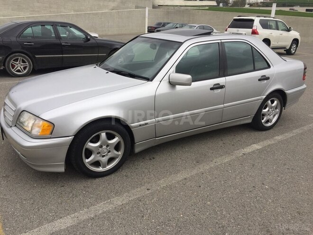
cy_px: 118
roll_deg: -0.8
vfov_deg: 48.2
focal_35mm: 29
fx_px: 262
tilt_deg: -19.3
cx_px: 156
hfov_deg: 61.7
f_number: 2.2
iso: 32
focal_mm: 4.15
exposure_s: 1/366
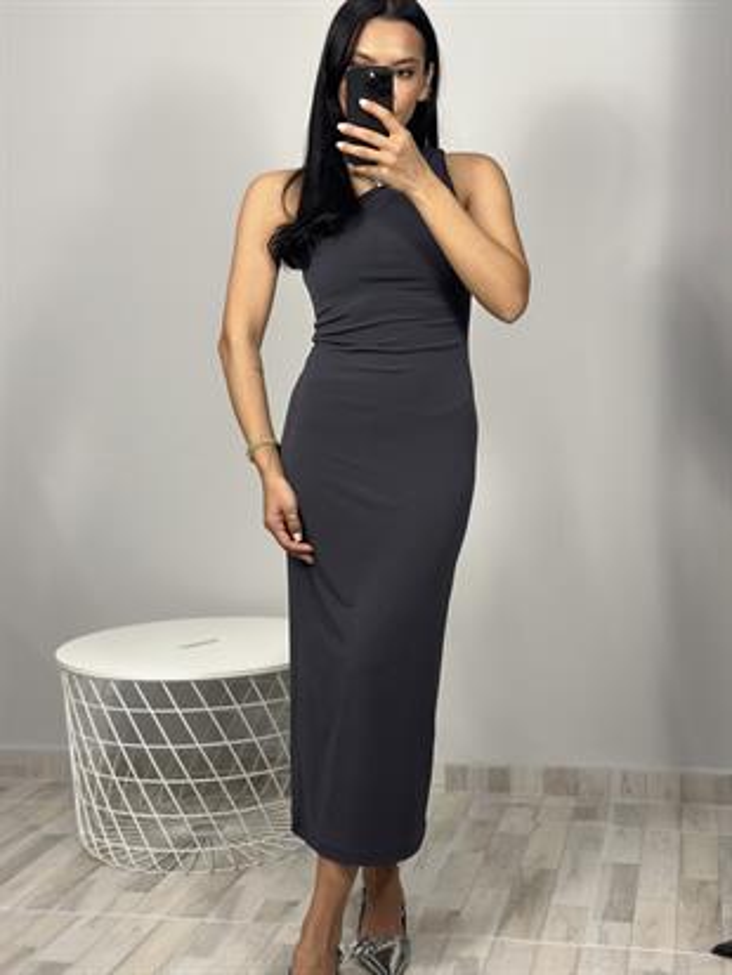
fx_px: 1353
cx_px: 366
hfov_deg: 30.3
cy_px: 488
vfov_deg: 39.6
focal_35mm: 48
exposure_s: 1/100
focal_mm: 6.86
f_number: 1.78
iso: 125
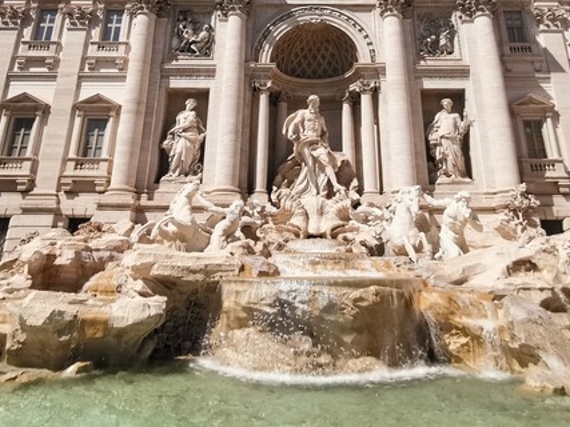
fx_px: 494
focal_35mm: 30
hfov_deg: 59.9
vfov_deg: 43.7
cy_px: 63
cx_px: 307
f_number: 2.2
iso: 50
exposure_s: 1/1531
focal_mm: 2.35
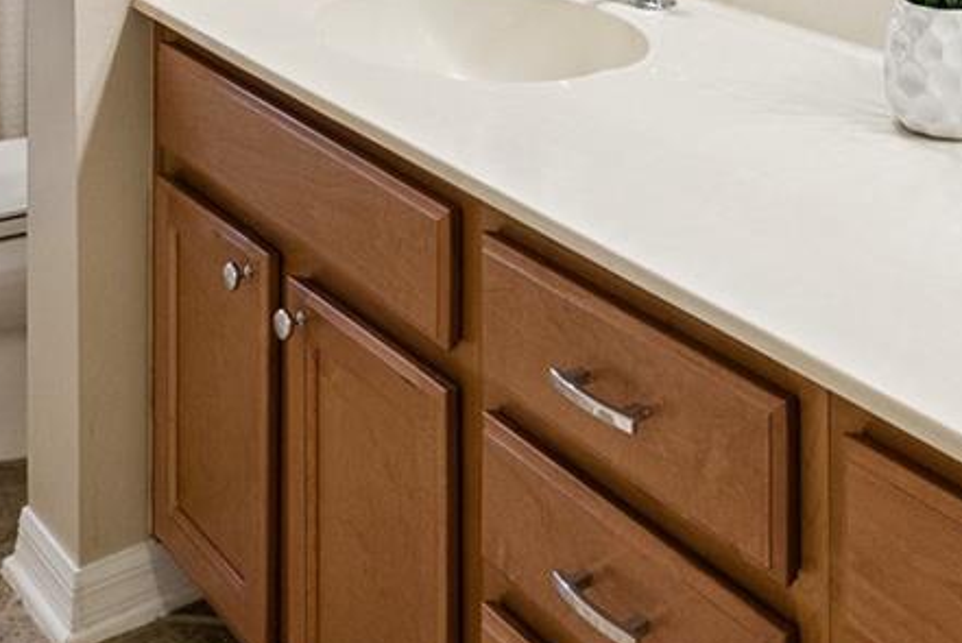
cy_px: -395
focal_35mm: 58
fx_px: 1551
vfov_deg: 19.5
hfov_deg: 33.9
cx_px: 698
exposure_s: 1/60
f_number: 8
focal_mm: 16
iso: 1600
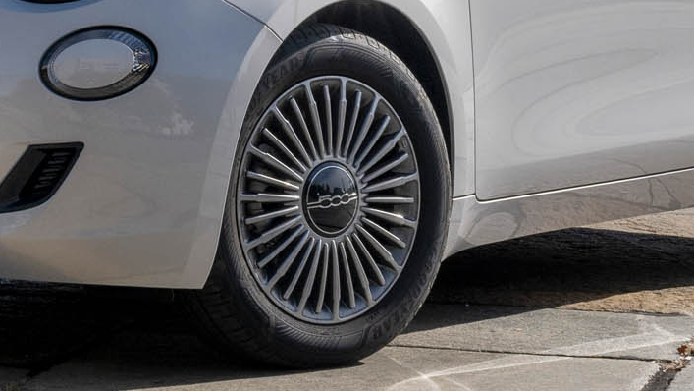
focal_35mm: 192
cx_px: -93
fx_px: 3534
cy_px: -434
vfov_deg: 6.1
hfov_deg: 11.0
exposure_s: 1/400
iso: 200
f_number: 11
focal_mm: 37
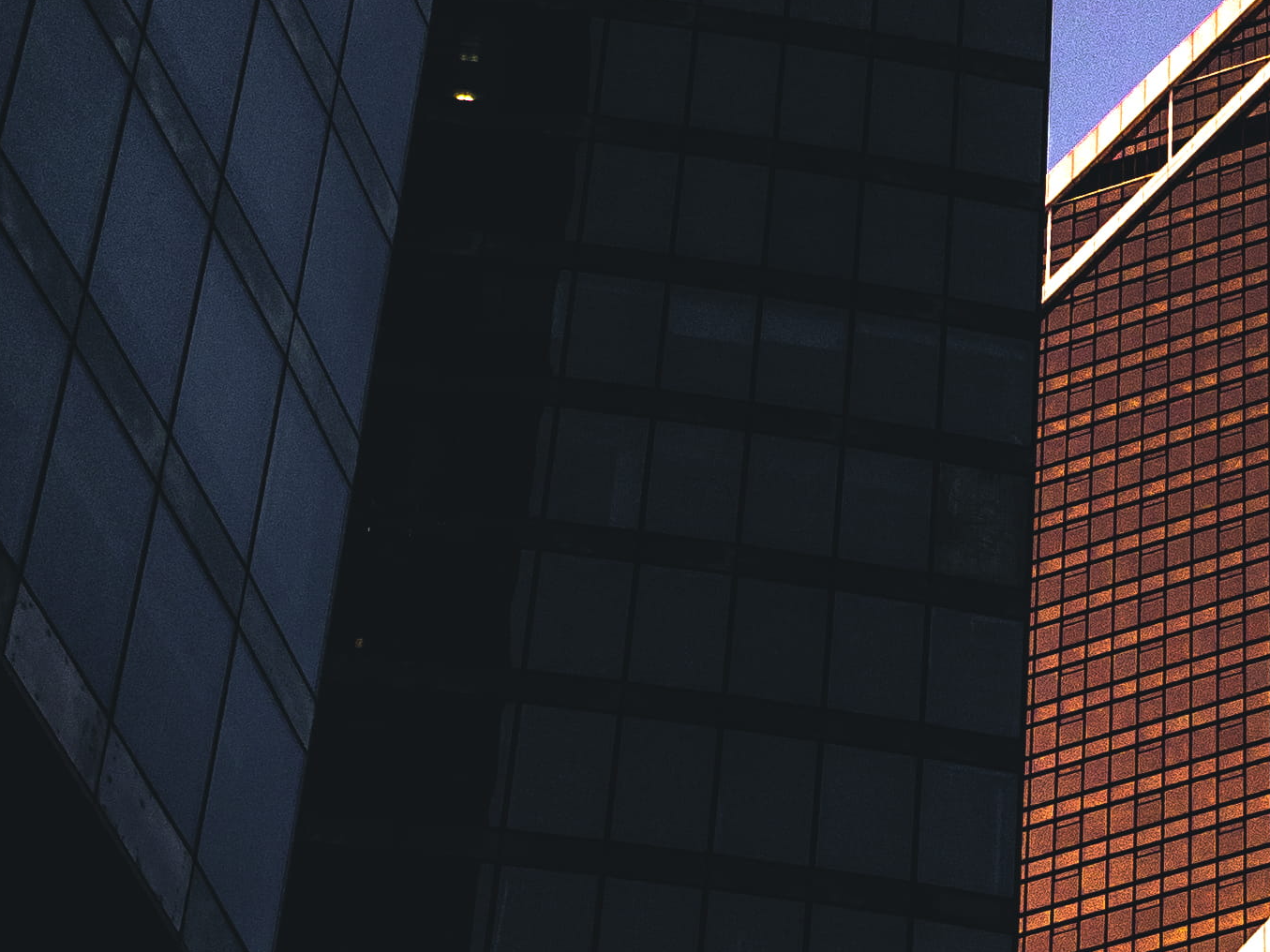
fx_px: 5466
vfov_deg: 10.0
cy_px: 572
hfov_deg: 13.1
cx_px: 1292
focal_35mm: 149
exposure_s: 1/1000
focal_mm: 35
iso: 320
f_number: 2.8
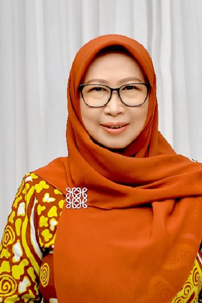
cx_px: 121
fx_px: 757
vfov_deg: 22.5
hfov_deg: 15.2
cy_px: 212
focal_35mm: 90
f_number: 3.2
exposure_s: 1/125
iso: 200
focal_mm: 50
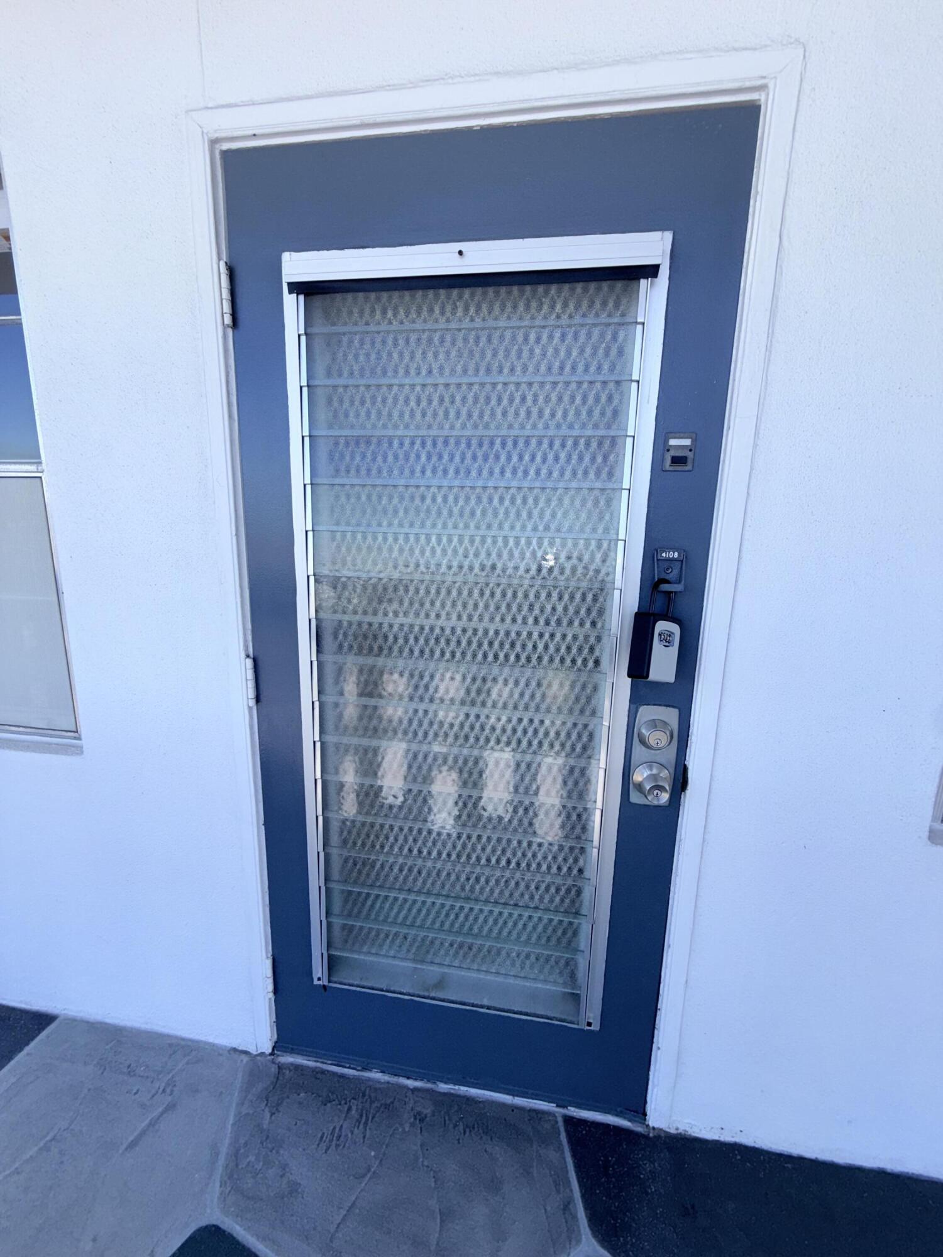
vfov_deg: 102.1
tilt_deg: -11.4
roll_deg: -2.2
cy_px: 628
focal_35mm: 14
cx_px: 472
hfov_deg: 85.7
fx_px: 509
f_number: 2.2
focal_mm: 2.22
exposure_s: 1/175
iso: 16
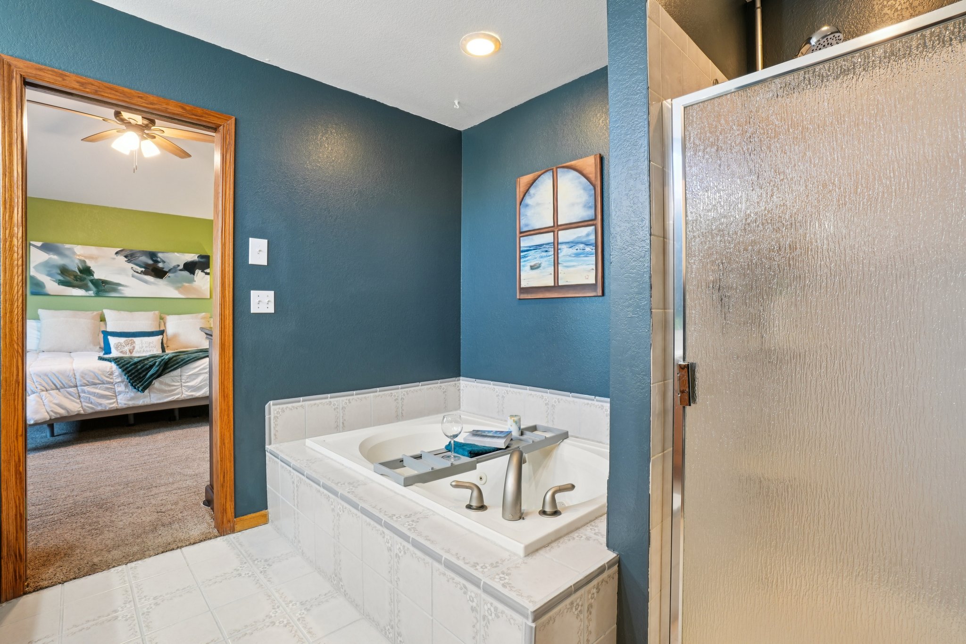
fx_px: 402
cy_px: 322
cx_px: 483
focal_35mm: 15
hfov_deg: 100.4
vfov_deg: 77.3
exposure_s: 1/4
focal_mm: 10
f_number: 8
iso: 400
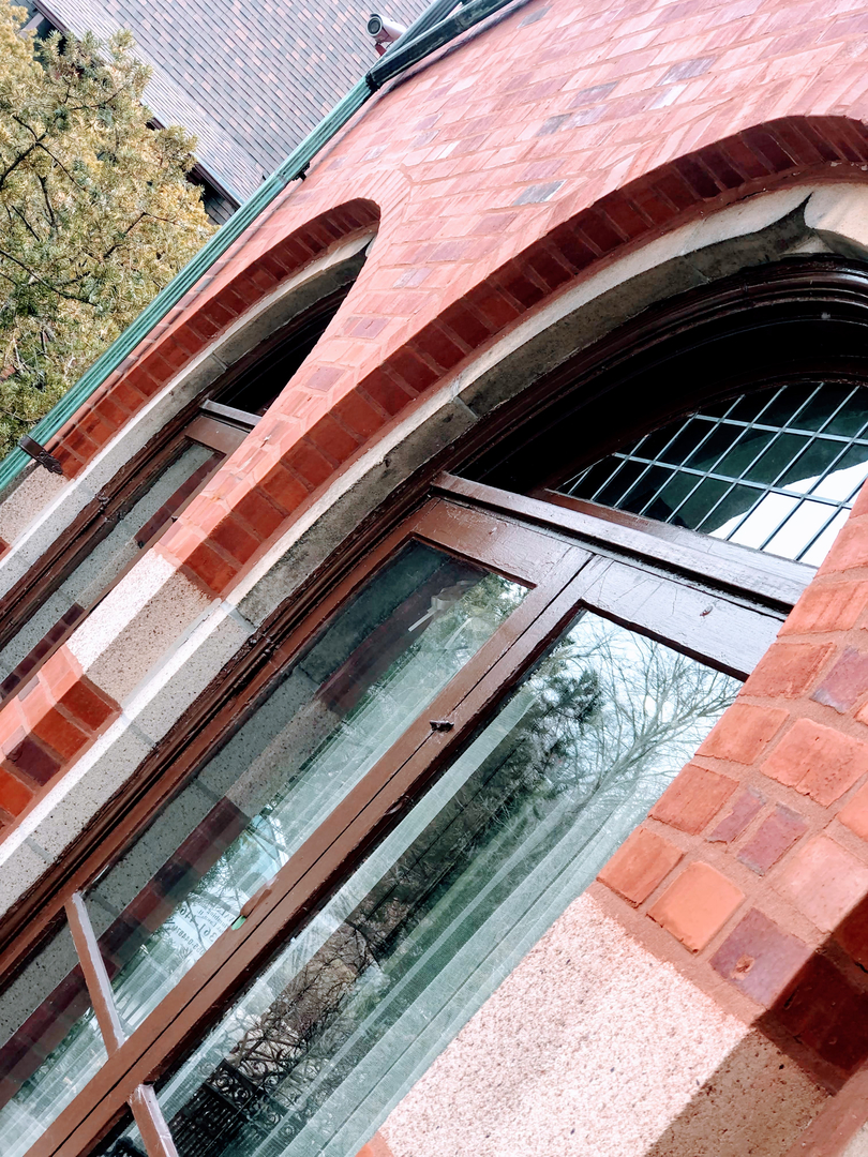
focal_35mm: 57
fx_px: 1906
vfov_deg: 33.8
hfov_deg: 25.7
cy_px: 578
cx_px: 434
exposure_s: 1/60
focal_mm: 6.6
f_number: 2.8
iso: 20
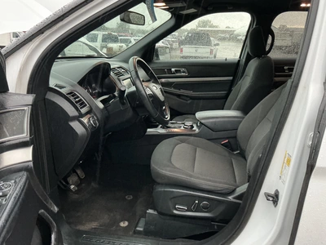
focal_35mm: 28
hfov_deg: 63.4
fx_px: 264
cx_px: 163
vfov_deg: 49.7
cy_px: 122
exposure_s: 1/60
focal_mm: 3
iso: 320
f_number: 1.8
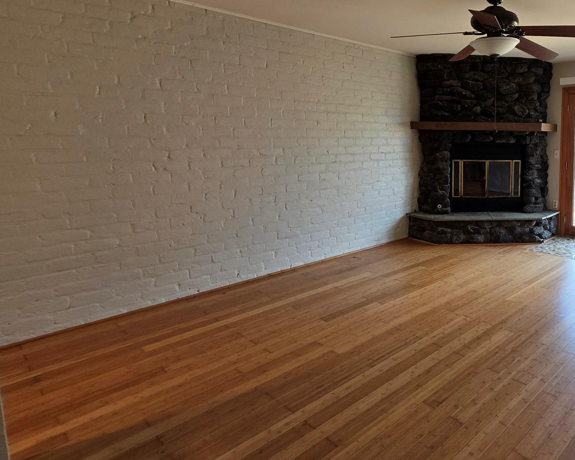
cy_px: 182
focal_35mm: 22
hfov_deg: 66.4
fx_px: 374
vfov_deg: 62.5
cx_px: 479
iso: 80
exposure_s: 1/120
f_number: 1.9
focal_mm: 2.2
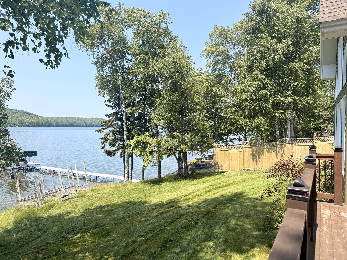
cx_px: 174
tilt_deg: -1.3
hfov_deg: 71.6
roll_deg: -0.1
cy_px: 130
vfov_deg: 56.8
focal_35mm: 24
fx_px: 241
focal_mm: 6.76
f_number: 1.78
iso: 80
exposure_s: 1/2525
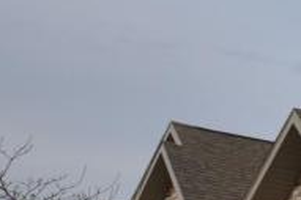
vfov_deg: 14.8
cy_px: 194
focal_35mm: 91
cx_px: 783
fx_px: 760
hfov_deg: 13.5
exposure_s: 1/200
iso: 200
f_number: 14
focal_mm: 10
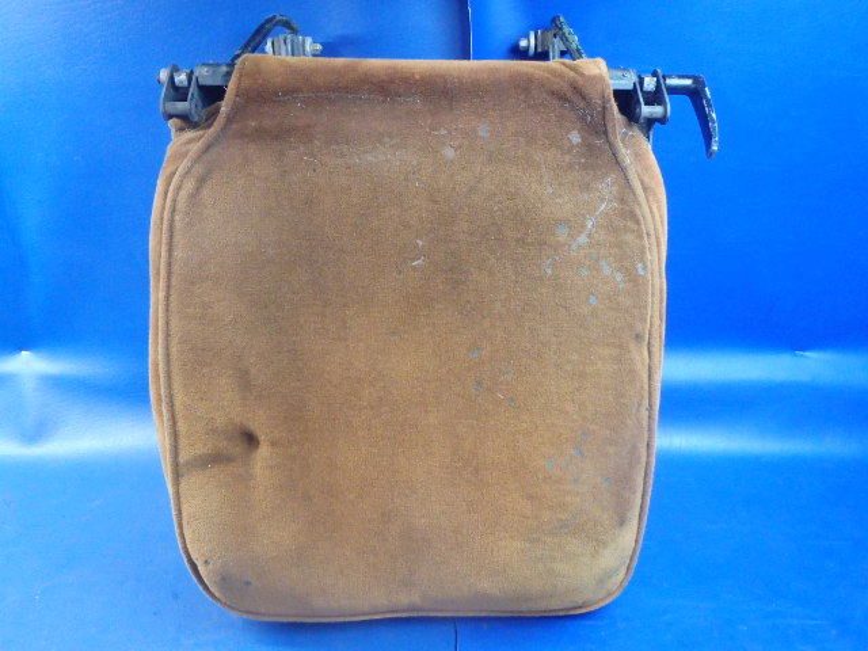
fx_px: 702
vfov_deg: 49.7
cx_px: 434
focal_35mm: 28
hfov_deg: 63.4
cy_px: 326
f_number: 3.9
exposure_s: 1/30
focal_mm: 5
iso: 1000
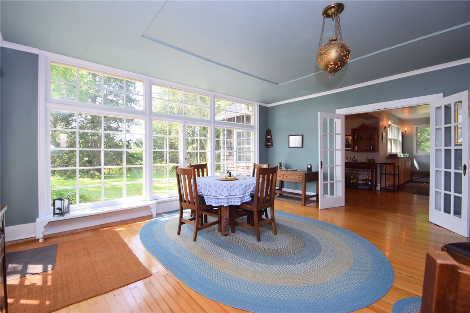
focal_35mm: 15
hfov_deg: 100.4
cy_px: 156
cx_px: 235
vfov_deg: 77.3
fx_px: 196
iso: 400
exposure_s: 1/125
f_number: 5.6
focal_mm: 10
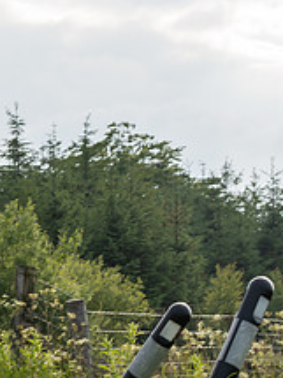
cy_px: 232
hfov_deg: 5.3
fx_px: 3022
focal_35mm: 277
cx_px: -75
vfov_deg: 7.2
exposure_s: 1/400
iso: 200
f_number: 6.3
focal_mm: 67
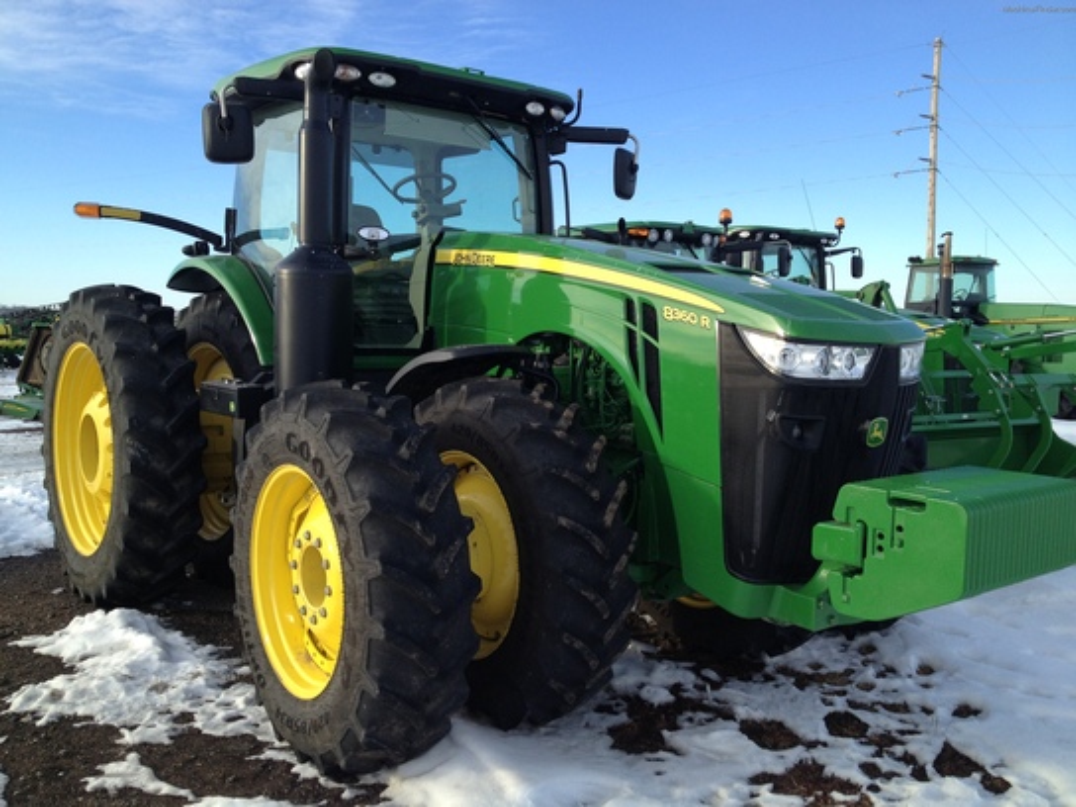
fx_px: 1088
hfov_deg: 52.6
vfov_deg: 40.7
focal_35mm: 35
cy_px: 404
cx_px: 538
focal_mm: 4.28
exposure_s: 1/563
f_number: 2.4
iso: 50
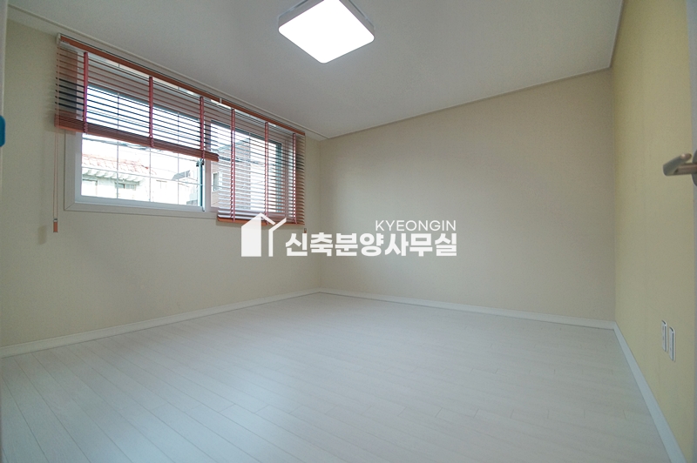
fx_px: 290
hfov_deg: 100.4
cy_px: 232
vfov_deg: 77.2
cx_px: 348
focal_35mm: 15
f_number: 4
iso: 800
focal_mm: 10
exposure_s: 1/200
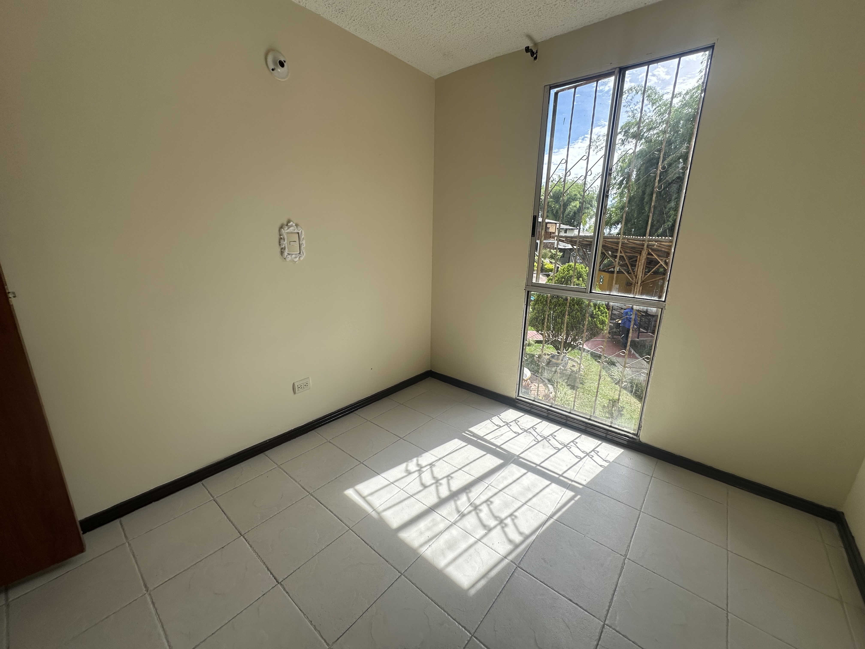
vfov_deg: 85.7
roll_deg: -0.2
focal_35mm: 14
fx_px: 350
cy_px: 324
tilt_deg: -14.4
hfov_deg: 102.1
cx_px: 432
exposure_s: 1/553
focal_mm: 2.22
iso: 40
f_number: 2.2
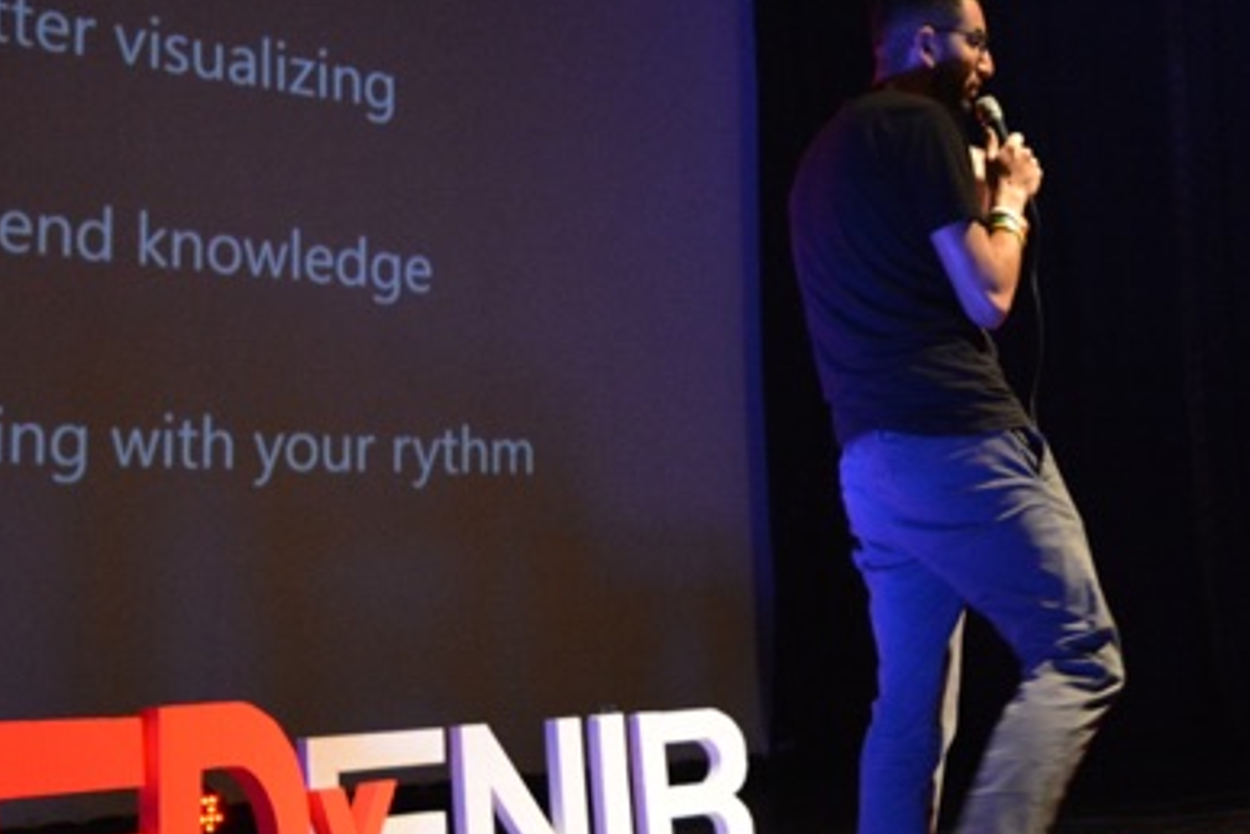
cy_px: 339
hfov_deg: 28.3
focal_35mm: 67
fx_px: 2326
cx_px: 1234
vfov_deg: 20.3
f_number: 3.5
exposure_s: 1/30
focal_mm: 18
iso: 2500
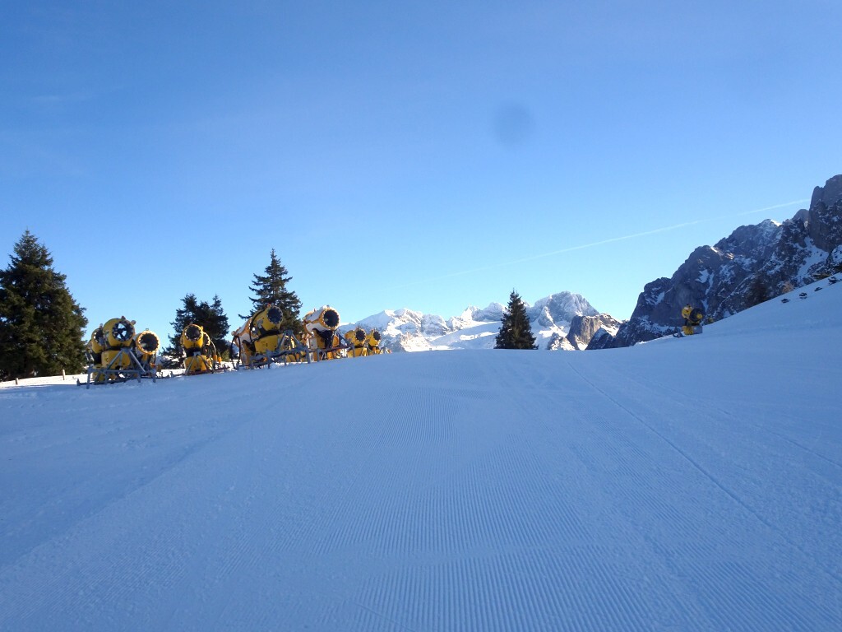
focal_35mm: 30
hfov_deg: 60.0
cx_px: 421
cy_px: 316
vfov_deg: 46.8
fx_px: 730
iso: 80
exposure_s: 1/800
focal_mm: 5.09
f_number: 3.5
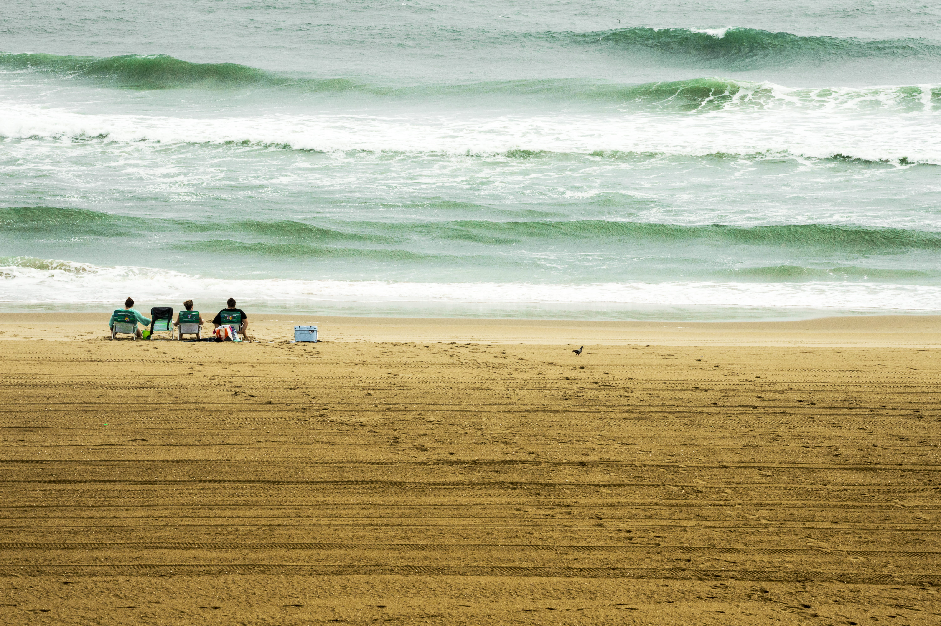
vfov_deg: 9.1
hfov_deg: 13.7
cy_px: 313
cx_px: 470
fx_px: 3917
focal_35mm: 150
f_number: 18
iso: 400
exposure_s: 1/320
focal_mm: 100
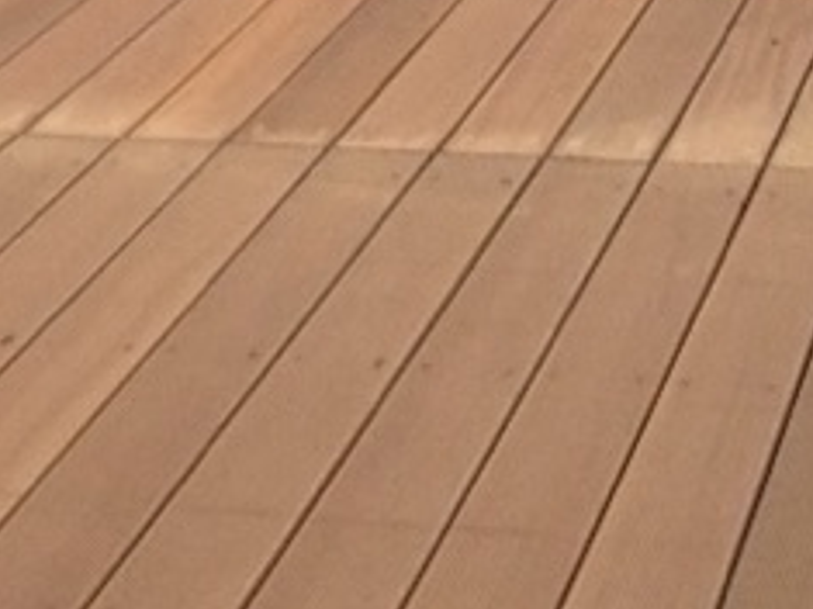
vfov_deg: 6.1
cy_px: -467
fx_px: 5587
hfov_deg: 8.2
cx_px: -225
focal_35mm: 238
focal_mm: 4.28
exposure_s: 1/824
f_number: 2.4
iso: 50
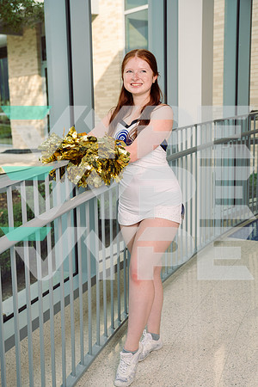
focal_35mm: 49
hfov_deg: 27.5
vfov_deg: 40.3
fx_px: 527
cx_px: 129
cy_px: 194
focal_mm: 49
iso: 200
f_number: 4.5
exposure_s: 1/250
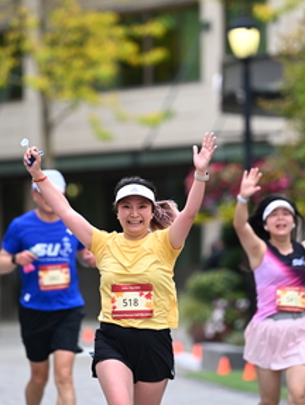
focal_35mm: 322
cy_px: 191
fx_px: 3774
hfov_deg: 4.6
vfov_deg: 6.1
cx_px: 148
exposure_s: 1/2000
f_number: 2.8
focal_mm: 175
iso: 640
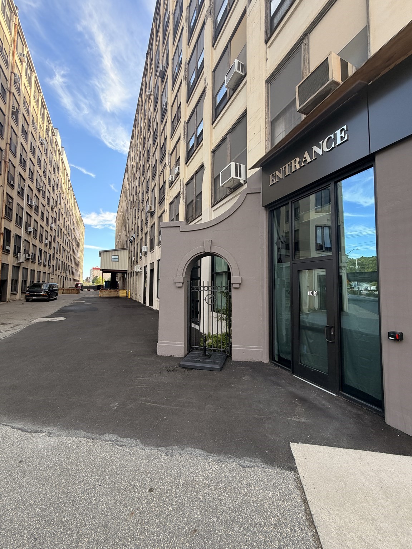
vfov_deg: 102.1
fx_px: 222
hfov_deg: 85.7
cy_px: 274
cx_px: 206
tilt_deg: +3.4
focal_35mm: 14
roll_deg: -0.8
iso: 50
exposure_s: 1/187
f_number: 2.2
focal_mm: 2.22
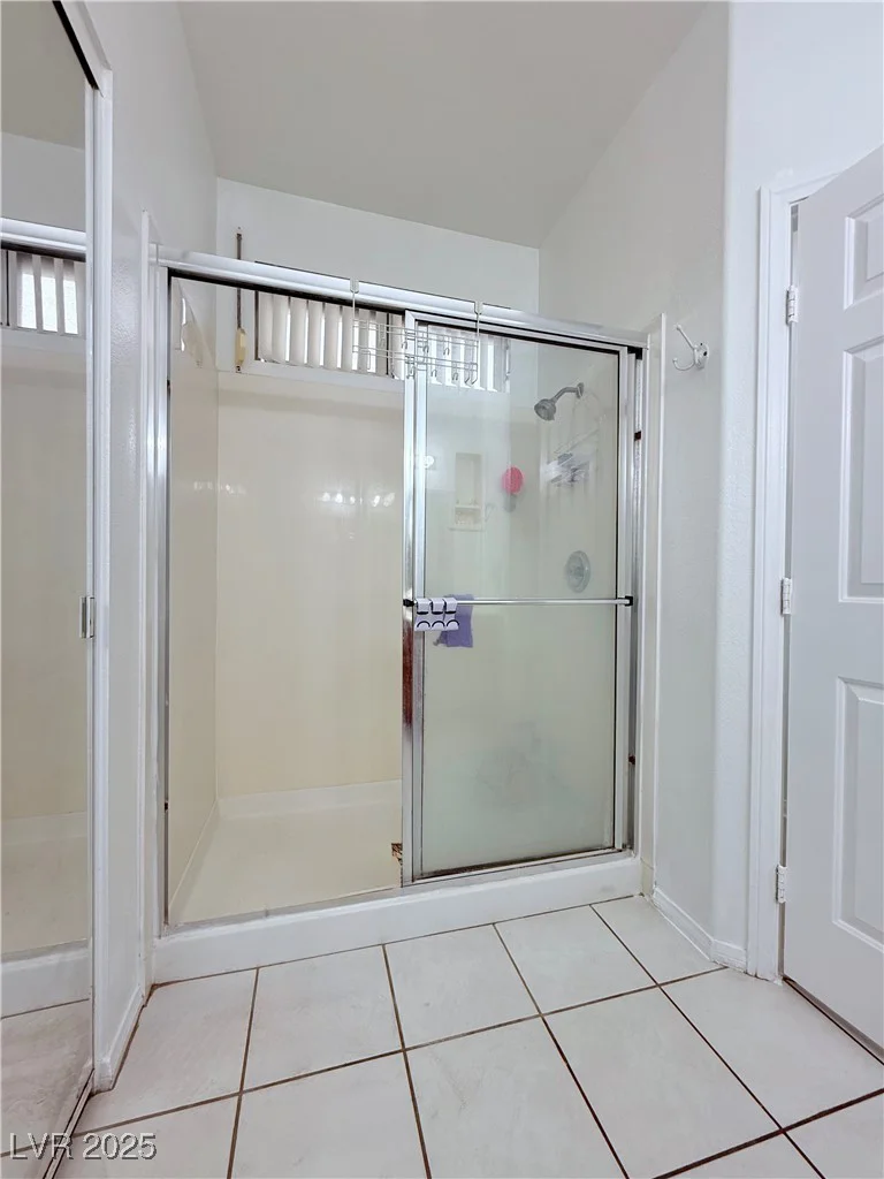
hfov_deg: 85.7
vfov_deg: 102.1
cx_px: 442
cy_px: 590
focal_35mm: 14
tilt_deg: +0.2
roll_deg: -0.5
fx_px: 477
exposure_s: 1/120
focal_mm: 2.22
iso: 80
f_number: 2.2
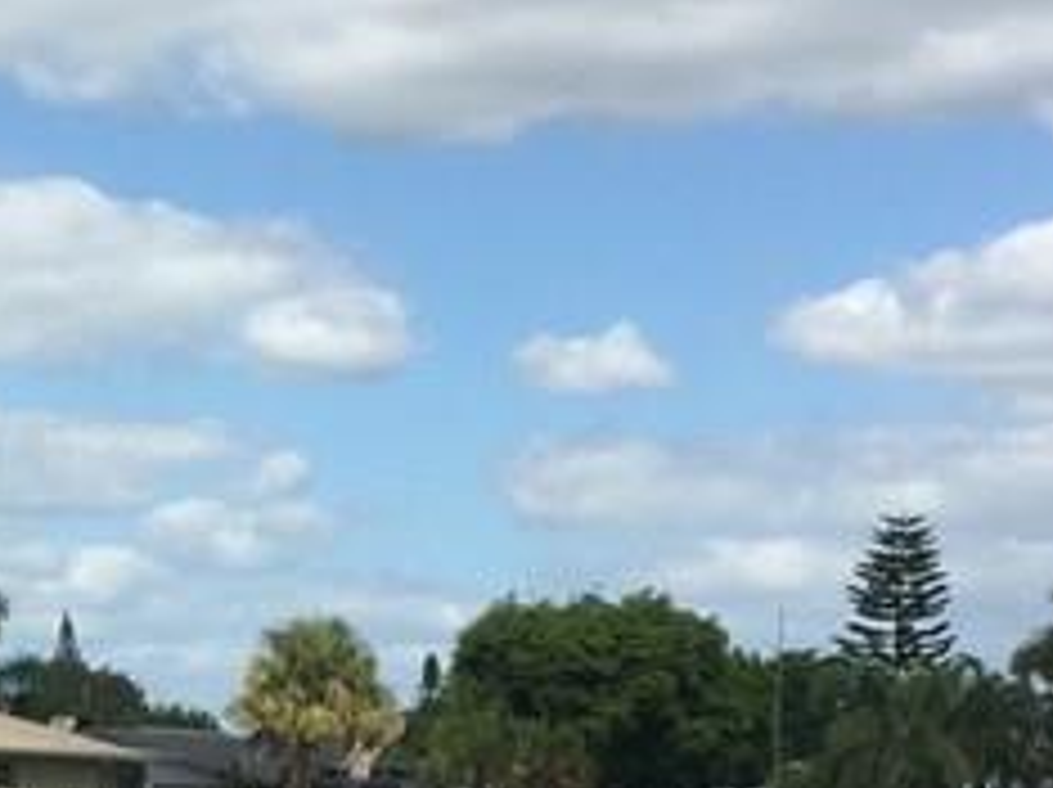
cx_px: -171
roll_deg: -2.1
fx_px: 3859
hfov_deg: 15.1
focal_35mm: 127
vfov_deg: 11.4
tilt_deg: -2.0
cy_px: 964
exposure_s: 1/2326
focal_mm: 4.15
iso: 32
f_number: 2.2
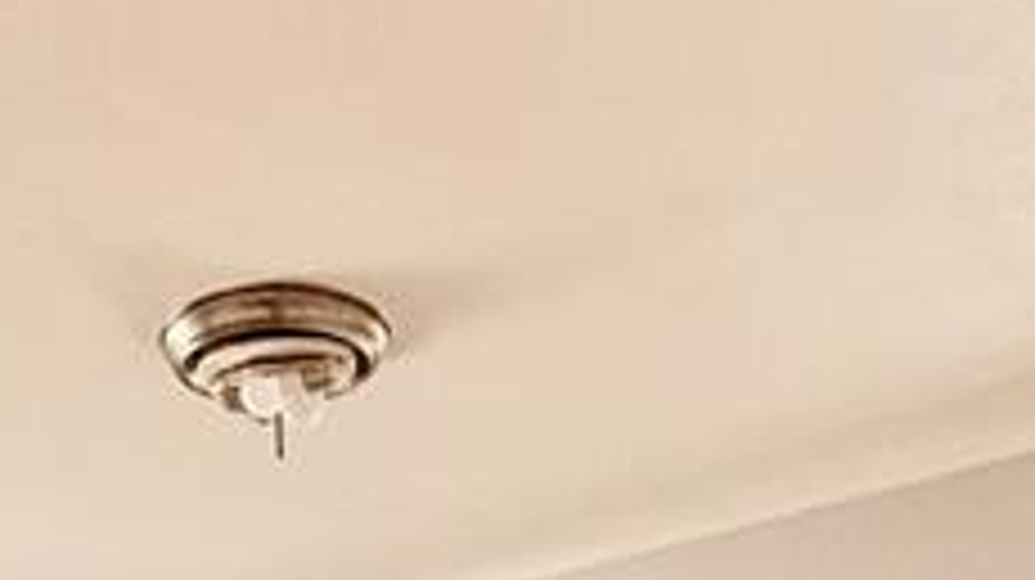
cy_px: 1335
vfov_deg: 13.6
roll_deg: +1.5
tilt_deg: -3.3
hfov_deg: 30.7
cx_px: 306
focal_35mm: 68
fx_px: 1865
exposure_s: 1/60
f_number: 2.2
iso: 320
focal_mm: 2.22
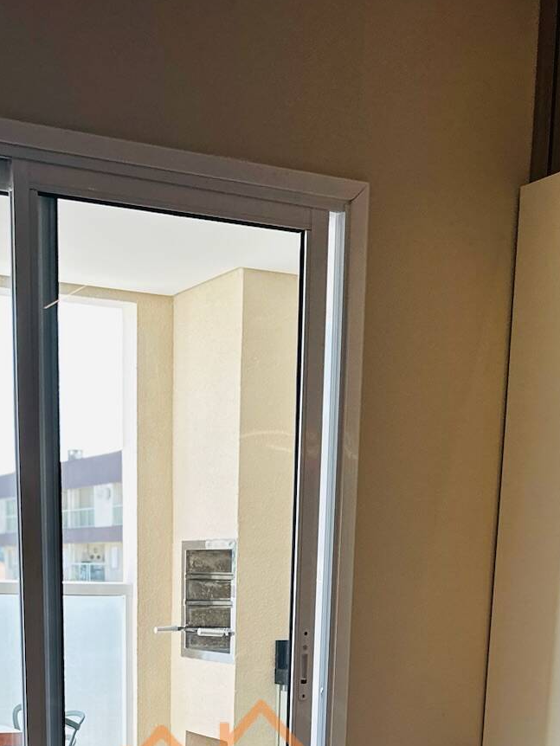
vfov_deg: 29.9
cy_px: 848
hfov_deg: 25.6
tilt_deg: -11.8
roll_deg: -1.0
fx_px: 1229
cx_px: 206
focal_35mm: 57
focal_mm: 6.86
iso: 80
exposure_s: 1/564
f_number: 1.78
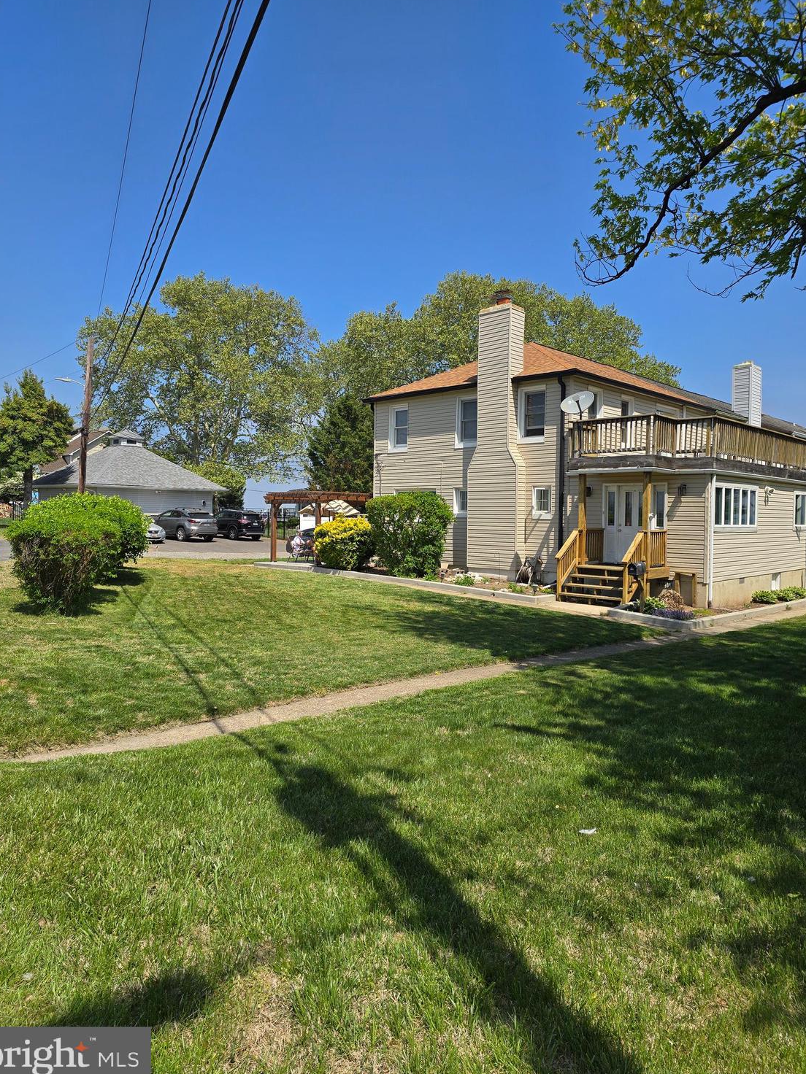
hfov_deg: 56.8
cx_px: 389
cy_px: 526
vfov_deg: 71.6
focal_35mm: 24
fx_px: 745
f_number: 1.7
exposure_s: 1/904
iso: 12
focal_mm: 6.3
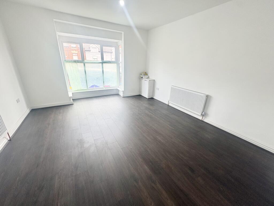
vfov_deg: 85.7
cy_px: 103
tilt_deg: -20.2
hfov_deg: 102.1
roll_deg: -0.9
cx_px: 137
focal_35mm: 14
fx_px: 111
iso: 50
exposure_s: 1/130
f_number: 2.2
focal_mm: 2.22
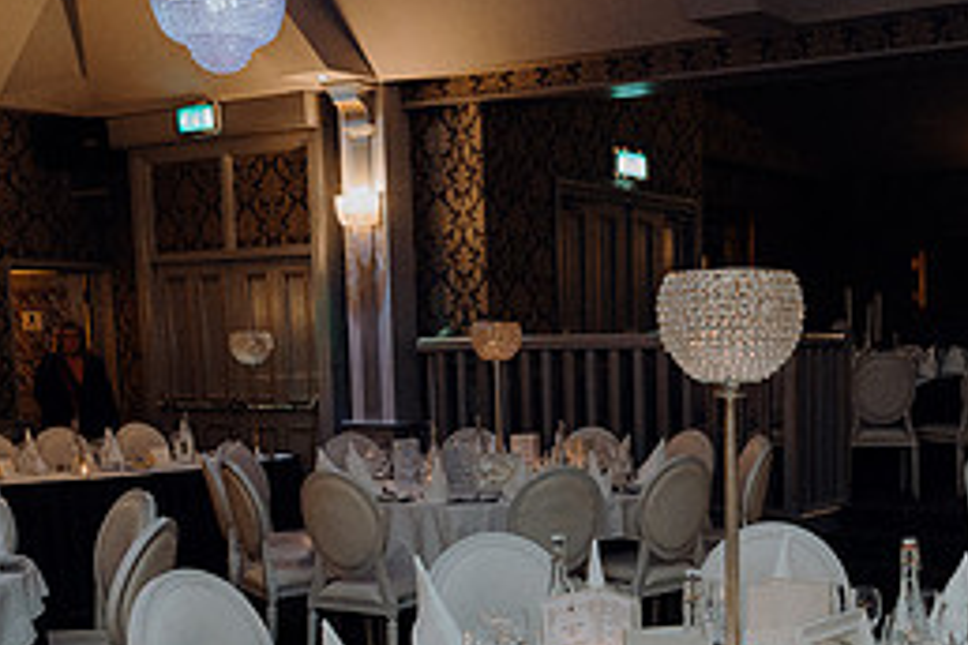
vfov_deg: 24.4
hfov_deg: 36.1
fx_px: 1452
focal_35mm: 54
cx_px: 709
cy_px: 576
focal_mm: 24
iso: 2500
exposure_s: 1/160
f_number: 3.5
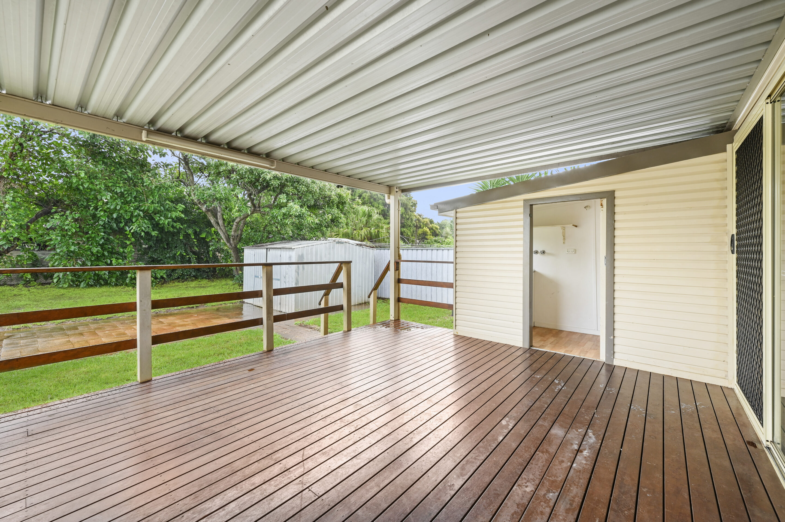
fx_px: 305
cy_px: 261
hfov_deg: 104.3
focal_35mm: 14
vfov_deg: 81.1
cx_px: 392
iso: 200
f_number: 11
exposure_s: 1/15
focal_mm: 14
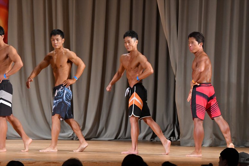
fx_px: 1500
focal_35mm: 217
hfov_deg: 9.5
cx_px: 124
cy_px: 83
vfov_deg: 6.3
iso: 4500
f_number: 5.6
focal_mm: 145
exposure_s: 1/400
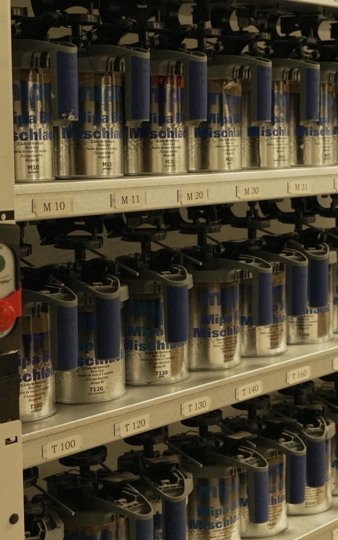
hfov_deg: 18.5
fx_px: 1031
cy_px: 252
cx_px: 233
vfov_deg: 29.4
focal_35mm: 70
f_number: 3.2
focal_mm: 26
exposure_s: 1/25
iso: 3200
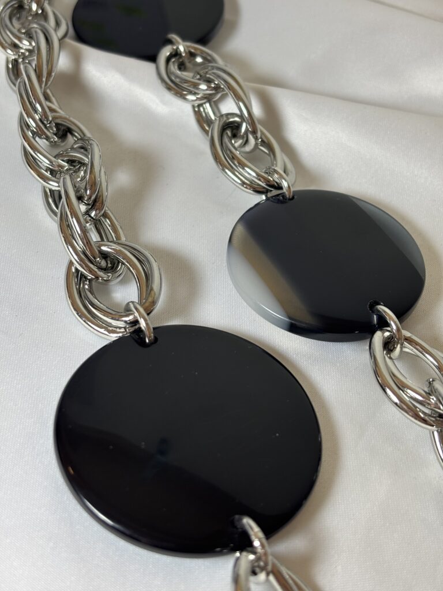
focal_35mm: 52
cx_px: 222
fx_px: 887
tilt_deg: -49.7
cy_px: 296
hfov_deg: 28.0
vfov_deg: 36.8
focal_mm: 5.96
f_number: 1.6
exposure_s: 1/100
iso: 32
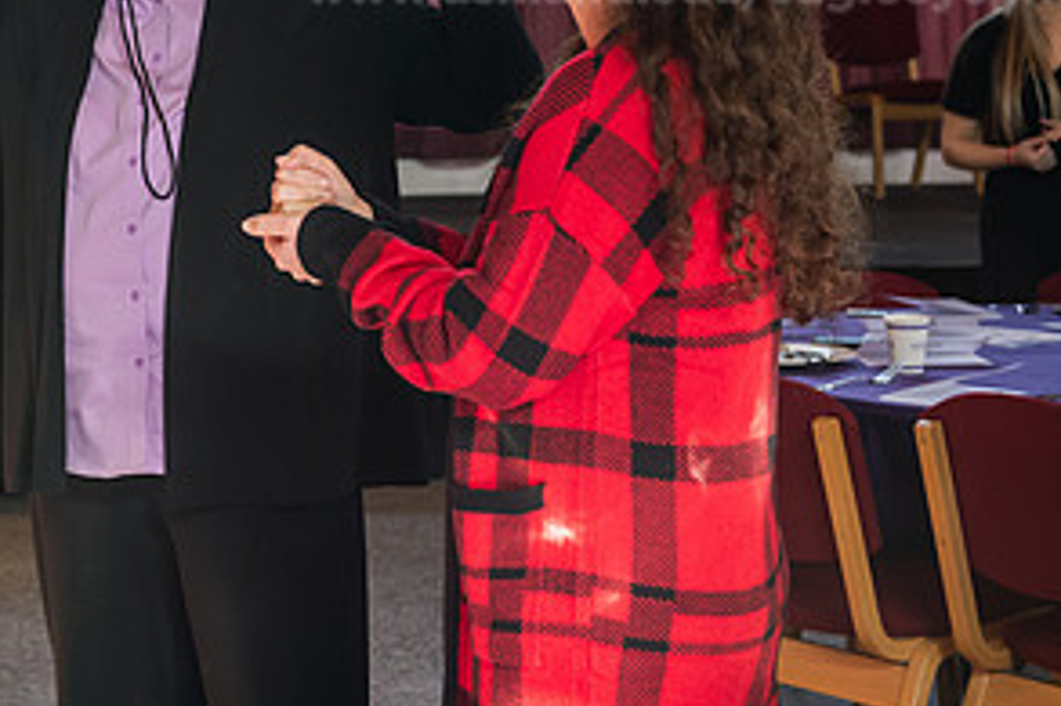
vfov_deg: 13.2
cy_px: 63
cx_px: 141
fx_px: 3034
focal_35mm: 103
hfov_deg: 19.5
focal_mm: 52
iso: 800
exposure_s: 1/200
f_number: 4
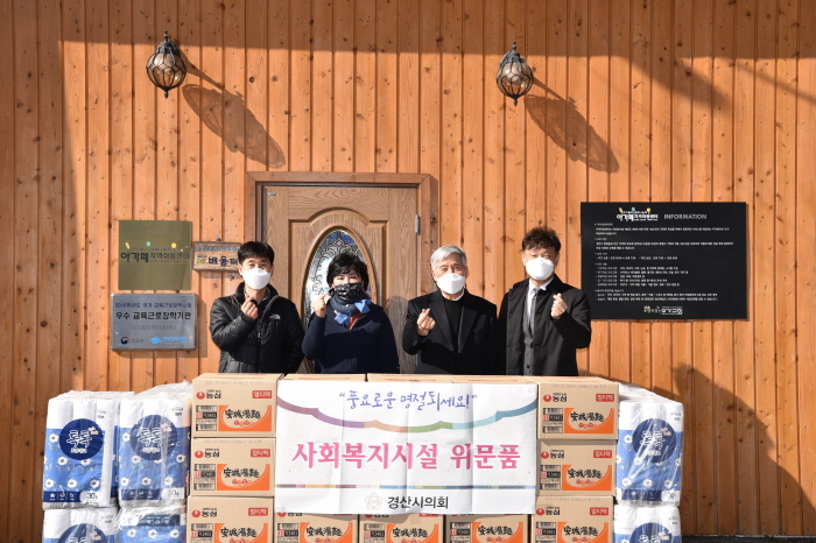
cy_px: 272
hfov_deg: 42.8
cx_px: 408
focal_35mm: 46
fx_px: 1042
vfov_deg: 29.2
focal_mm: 46
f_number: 9
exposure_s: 1/200
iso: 100
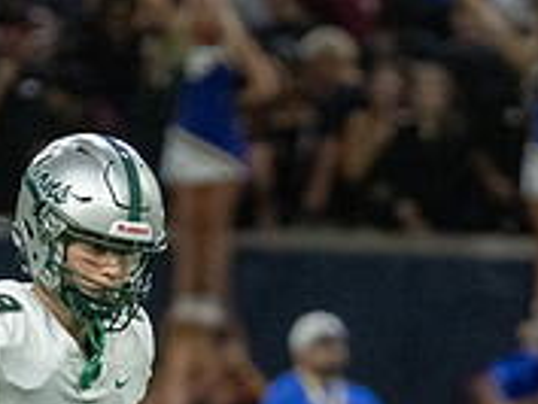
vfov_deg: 1.7
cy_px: 556
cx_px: 104
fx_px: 13686
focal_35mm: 880
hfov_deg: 2.3
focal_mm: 200
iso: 4000
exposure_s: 1/1250
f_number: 2.8
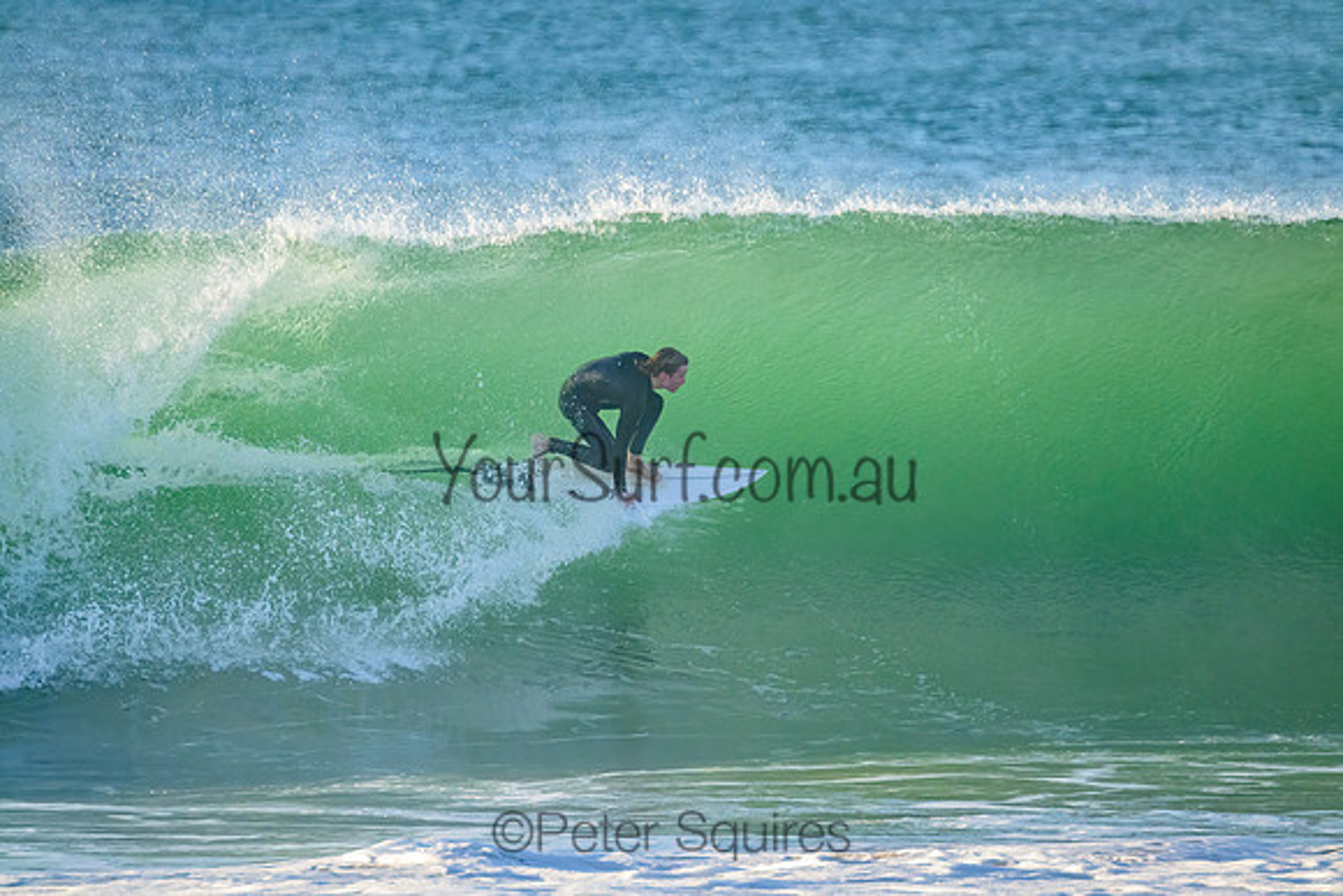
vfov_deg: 1.7
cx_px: 672
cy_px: 448
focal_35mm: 800
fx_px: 29850
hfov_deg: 2.6
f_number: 11
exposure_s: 1/1600
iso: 4000
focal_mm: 800
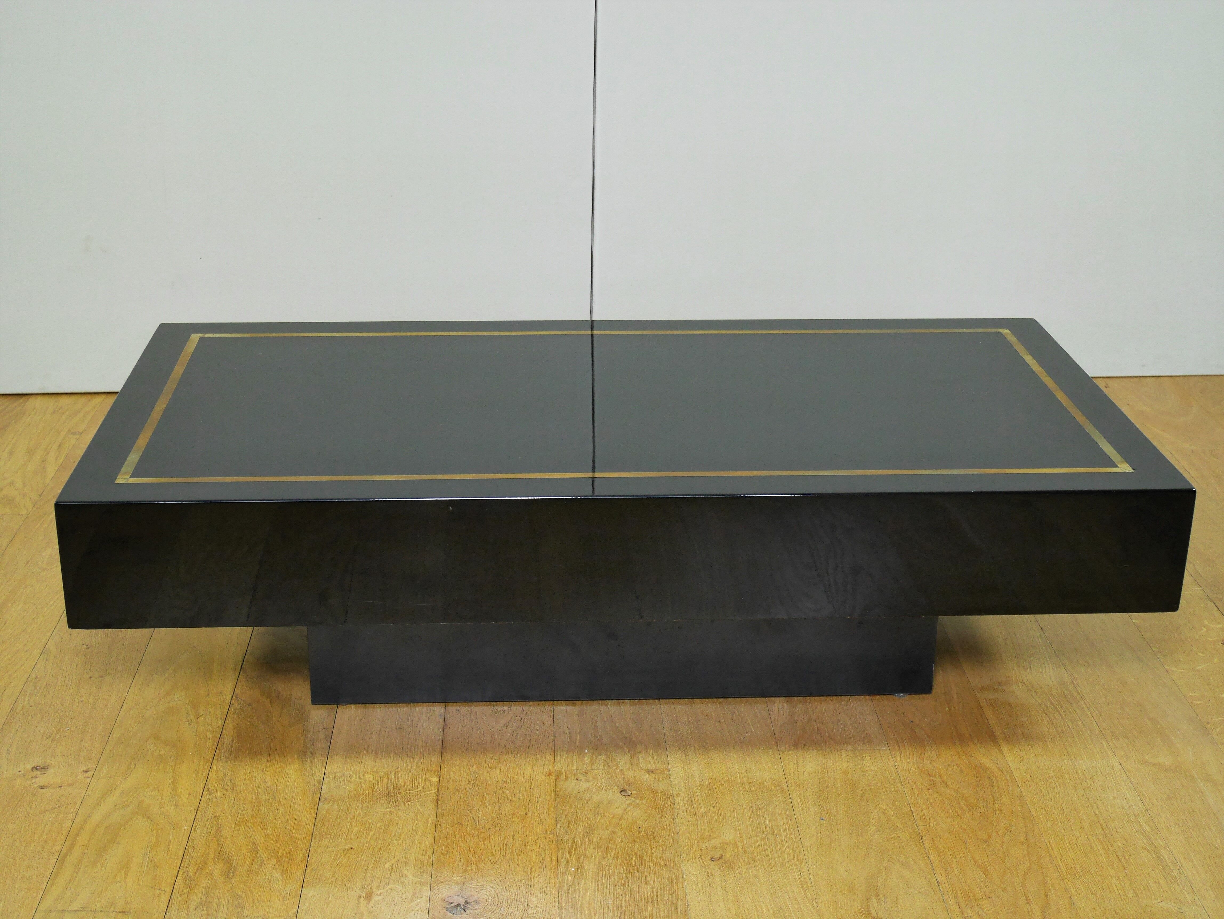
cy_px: 460
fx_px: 1769
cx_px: 612
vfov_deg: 29.1
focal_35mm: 50
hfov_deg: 38.2
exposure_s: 1/60
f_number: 5.2
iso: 1000
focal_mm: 25
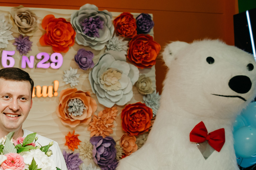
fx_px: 498
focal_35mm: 70
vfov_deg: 19.2
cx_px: -25
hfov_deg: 26.6
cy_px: 142
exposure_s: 1/160
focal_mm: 28
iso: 320
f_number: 4
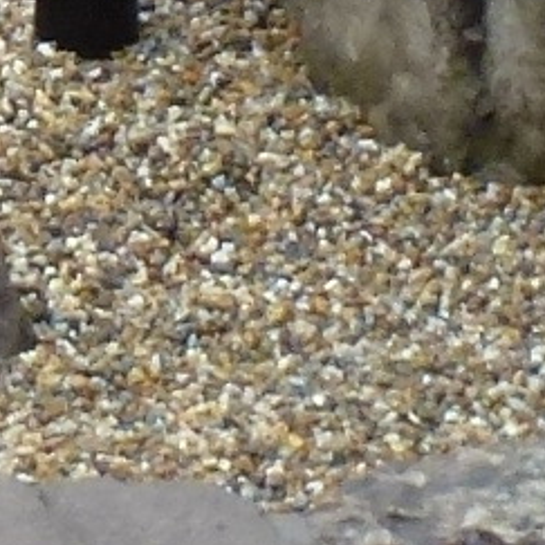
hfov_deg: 3.3
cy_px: -1577
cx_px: -720
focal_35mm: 530
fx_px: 9441
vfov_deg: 3.2
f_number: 4.4
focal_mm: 10.1
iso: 160
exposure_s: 1/80
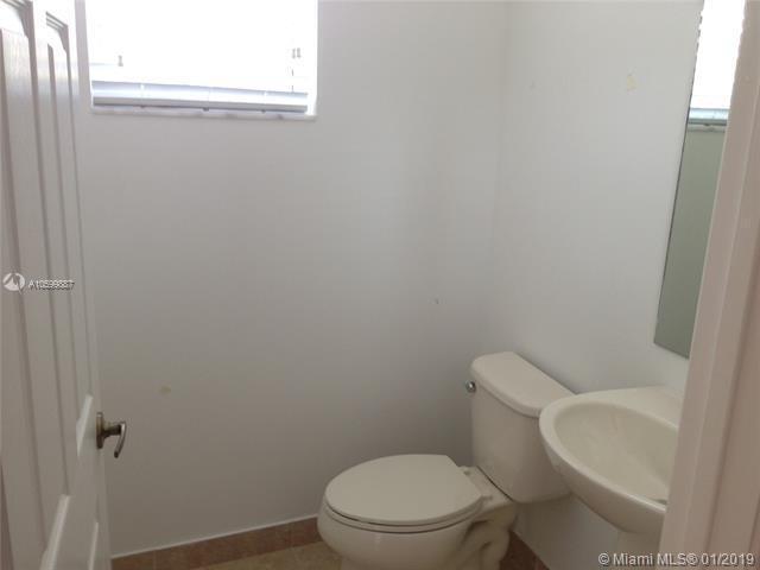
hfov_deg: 55.4
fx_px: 725
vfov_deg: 42.9
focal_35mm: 33
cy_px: 285
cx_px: 380
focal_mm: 4.12
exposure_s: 1/20
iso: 50
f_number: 2.4
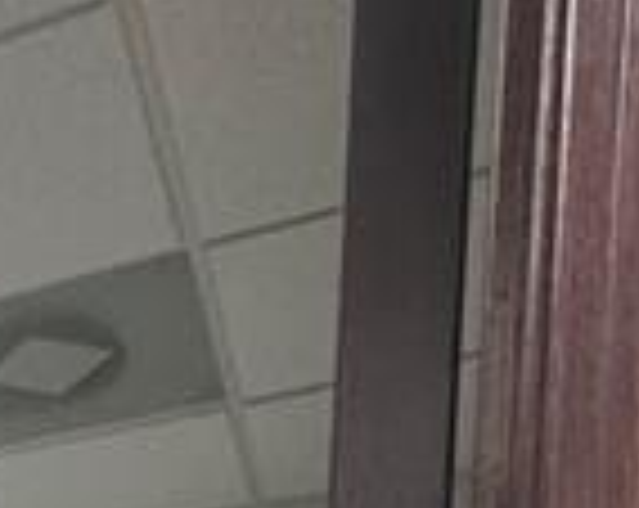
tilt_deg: -5.9
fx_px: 1397
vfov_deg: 14.2
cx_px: -356
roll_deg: +0.4
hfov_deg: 21.2
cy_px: 1209
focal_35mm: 74
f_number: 2.2
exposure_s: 1/60
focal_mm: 2.22
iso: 250
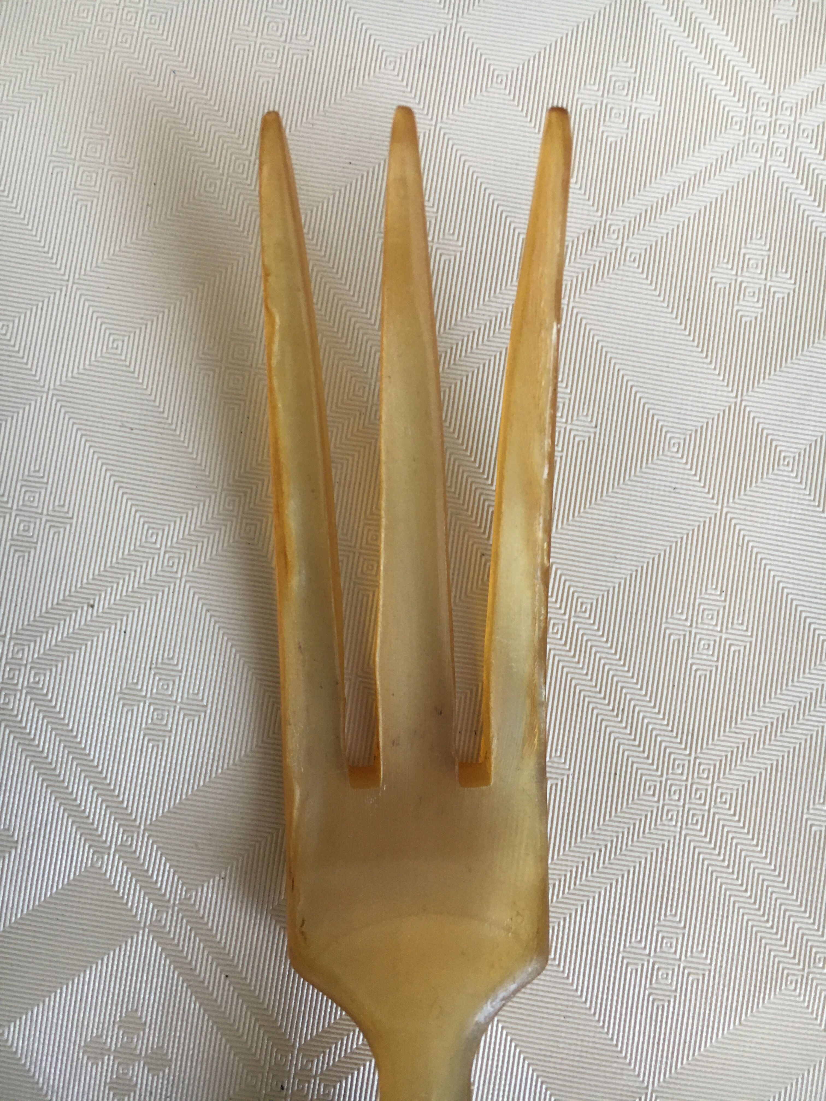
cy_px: 550
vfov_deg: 61.7
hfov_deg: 48.2
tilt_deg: -87.9
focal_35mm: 29
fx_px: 923
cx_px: 413
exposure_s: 1/33
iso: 125
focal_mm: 4.15
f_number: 2.2
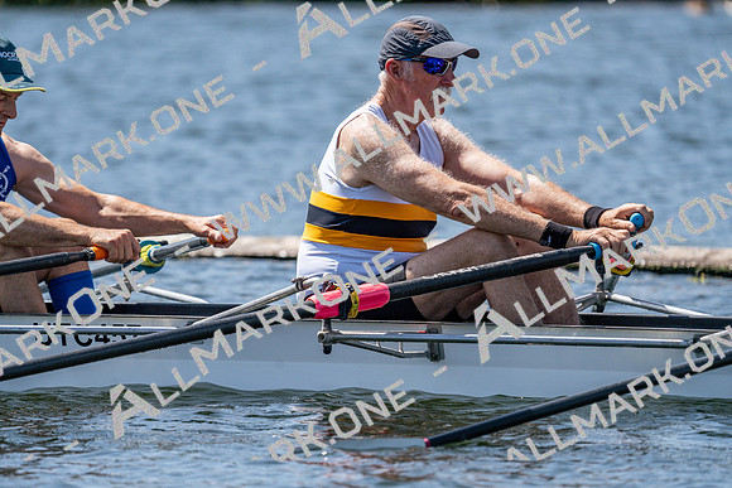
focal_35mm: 404
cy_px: 244
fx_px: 8216
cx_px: 366
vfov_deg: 3.4
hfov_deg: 5.1
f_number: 6.3
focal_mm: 404
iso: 320
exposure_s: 1/2000
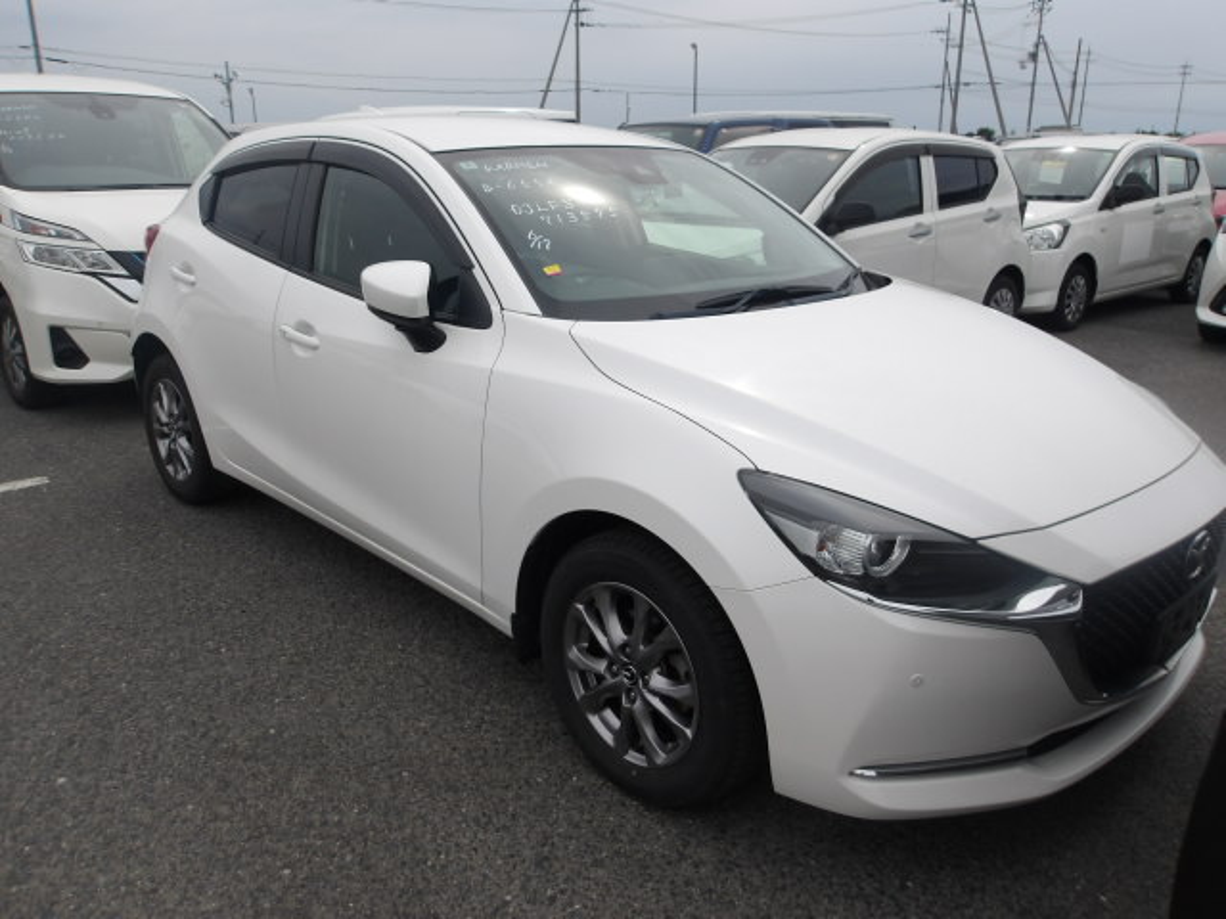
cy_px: 460
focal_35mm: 27
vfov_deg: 51.4
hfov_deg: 65.3
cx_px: 613
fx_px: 956
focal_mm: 4.9
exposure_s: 1/127
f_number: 10.4
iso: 100
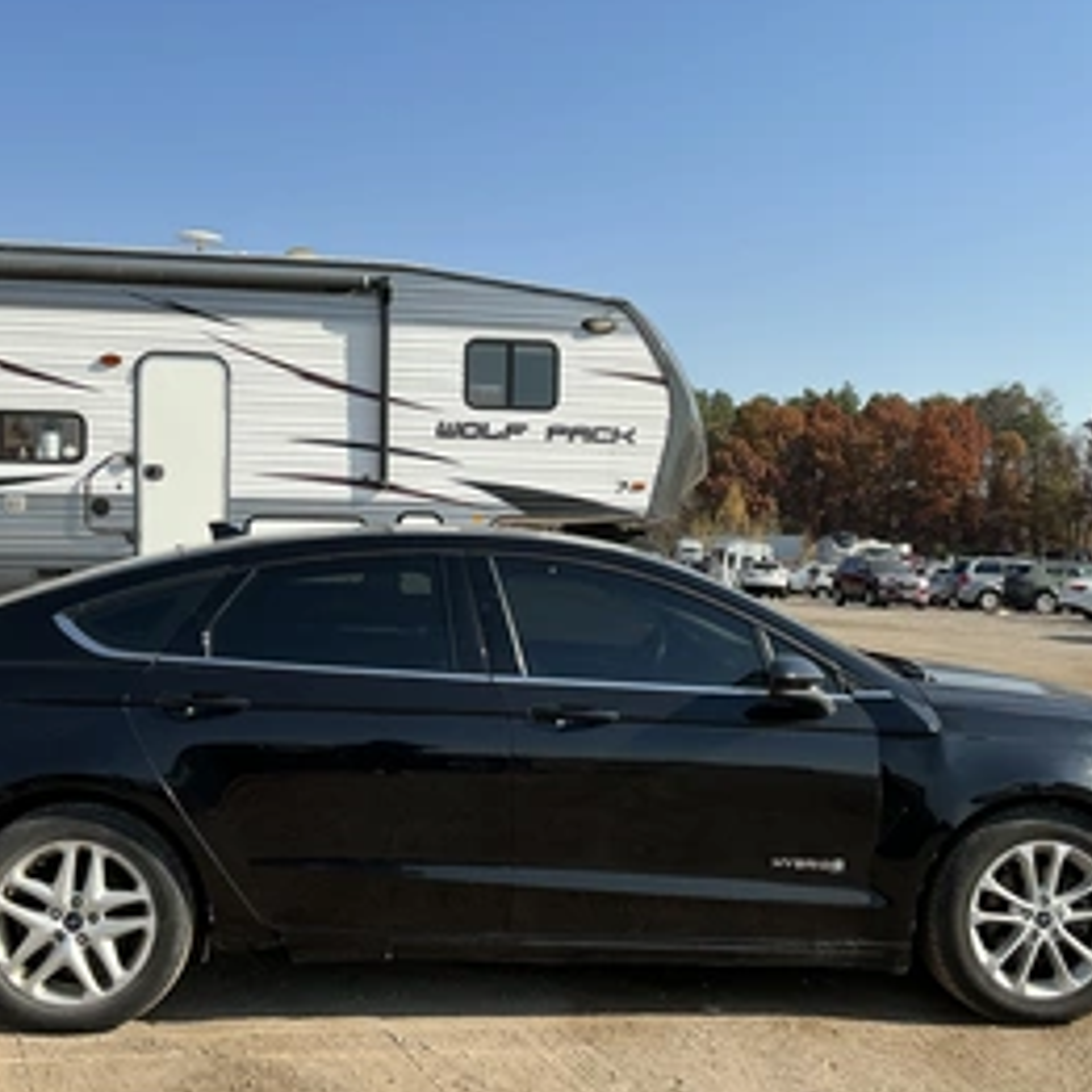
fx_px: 1356
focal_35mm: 38
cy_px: 582
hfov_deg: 43.8
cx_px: 498
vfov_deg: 43.8
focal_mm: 3
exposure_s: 1/1675
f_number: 1.8
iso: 25
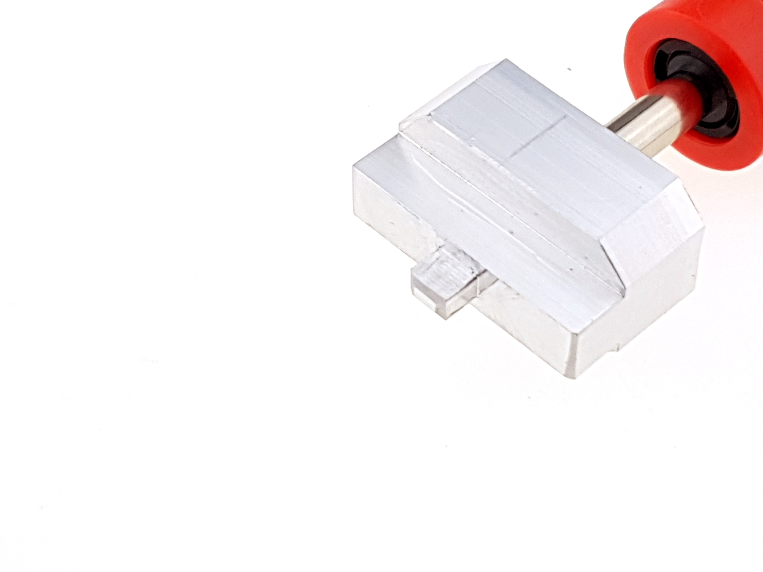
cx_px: 392
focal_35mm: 27
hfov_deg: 65.3
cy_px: 285
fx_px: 595
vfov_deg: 51.4
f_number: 1.5
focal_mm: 4.3
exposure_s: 1/350
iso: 80
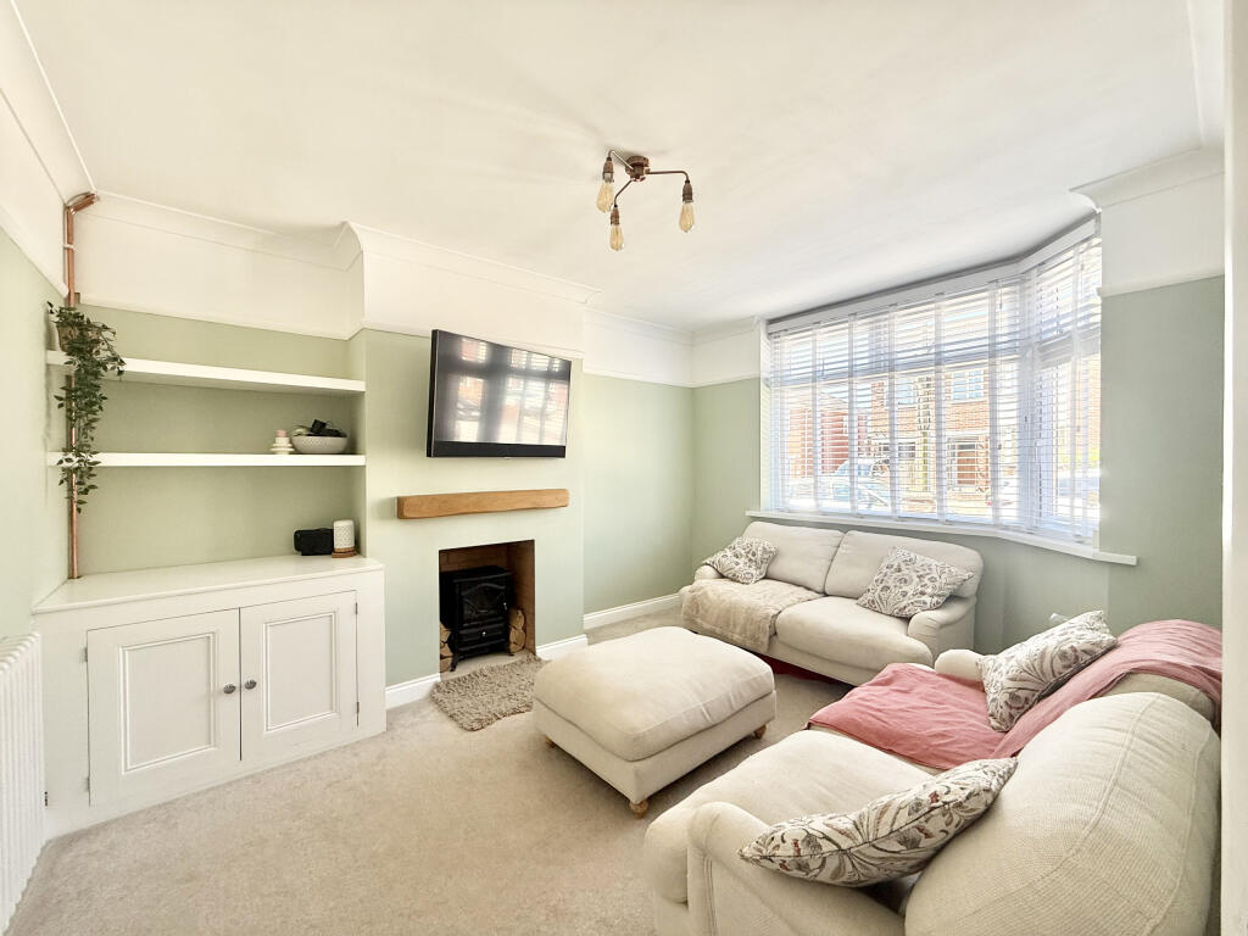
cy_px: 468
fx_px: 505
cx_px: 624
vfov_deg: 85.7
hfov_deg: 102.1
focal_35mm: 14
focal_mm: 2.22
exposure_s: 1/107
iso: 64
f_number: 2.2
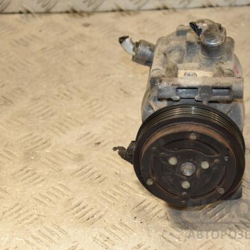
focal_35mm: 112
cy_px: 124
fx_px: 915
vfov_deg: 15.6
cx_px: 176
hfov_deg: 15.5
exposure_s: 1/160
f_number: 5
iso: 800
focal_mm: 58
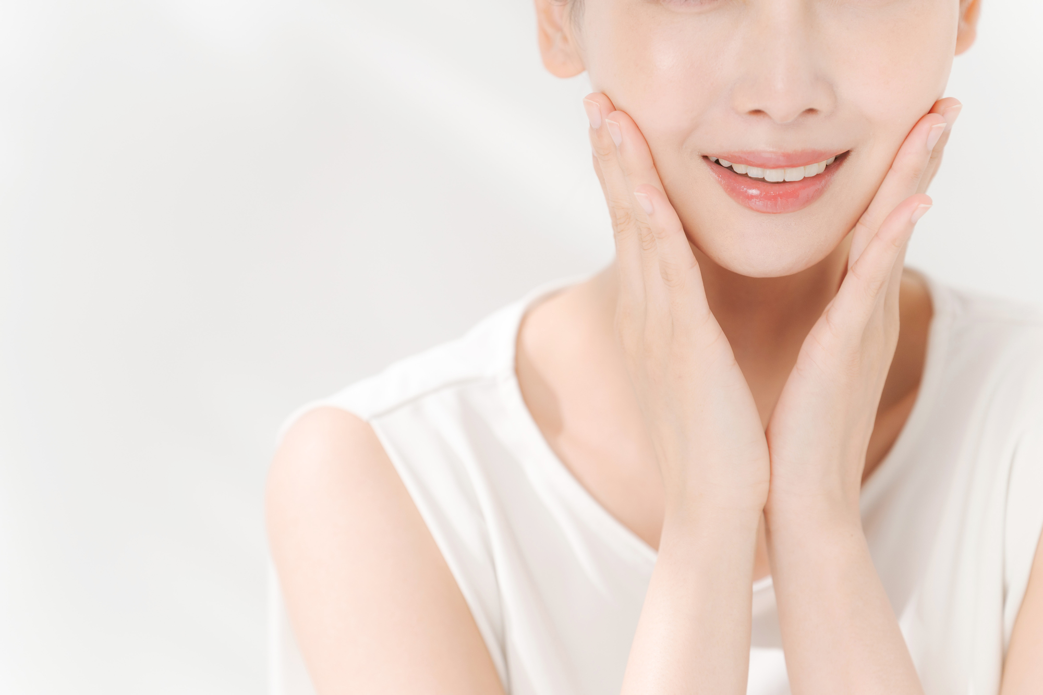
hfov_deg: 11.4
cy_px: 348
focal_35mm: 180
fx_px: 5214
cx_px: 522
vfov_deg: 7.6
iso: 250
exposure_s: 1/250
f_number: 3.5
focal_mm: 180
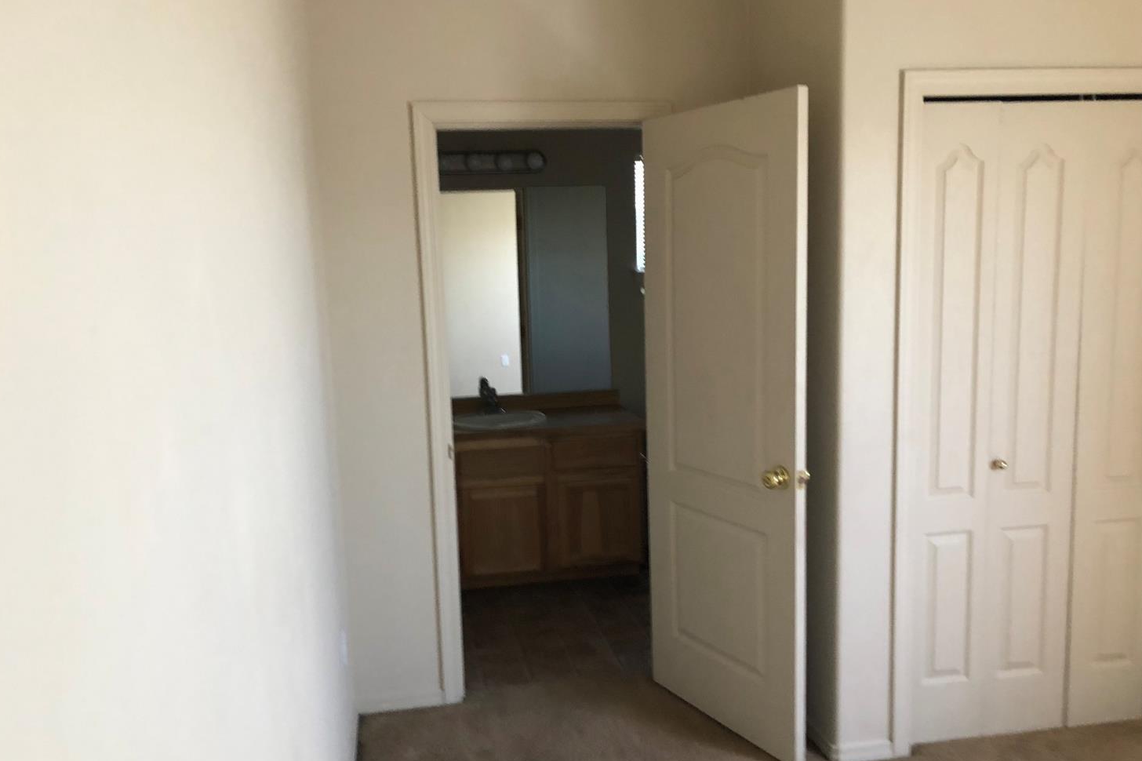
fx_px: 951
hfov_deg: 61.9
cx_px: 556
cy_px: 415
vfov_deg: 43.5
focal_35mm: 30
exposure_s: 1/15
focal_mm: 3.99
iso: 64
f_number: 1.8
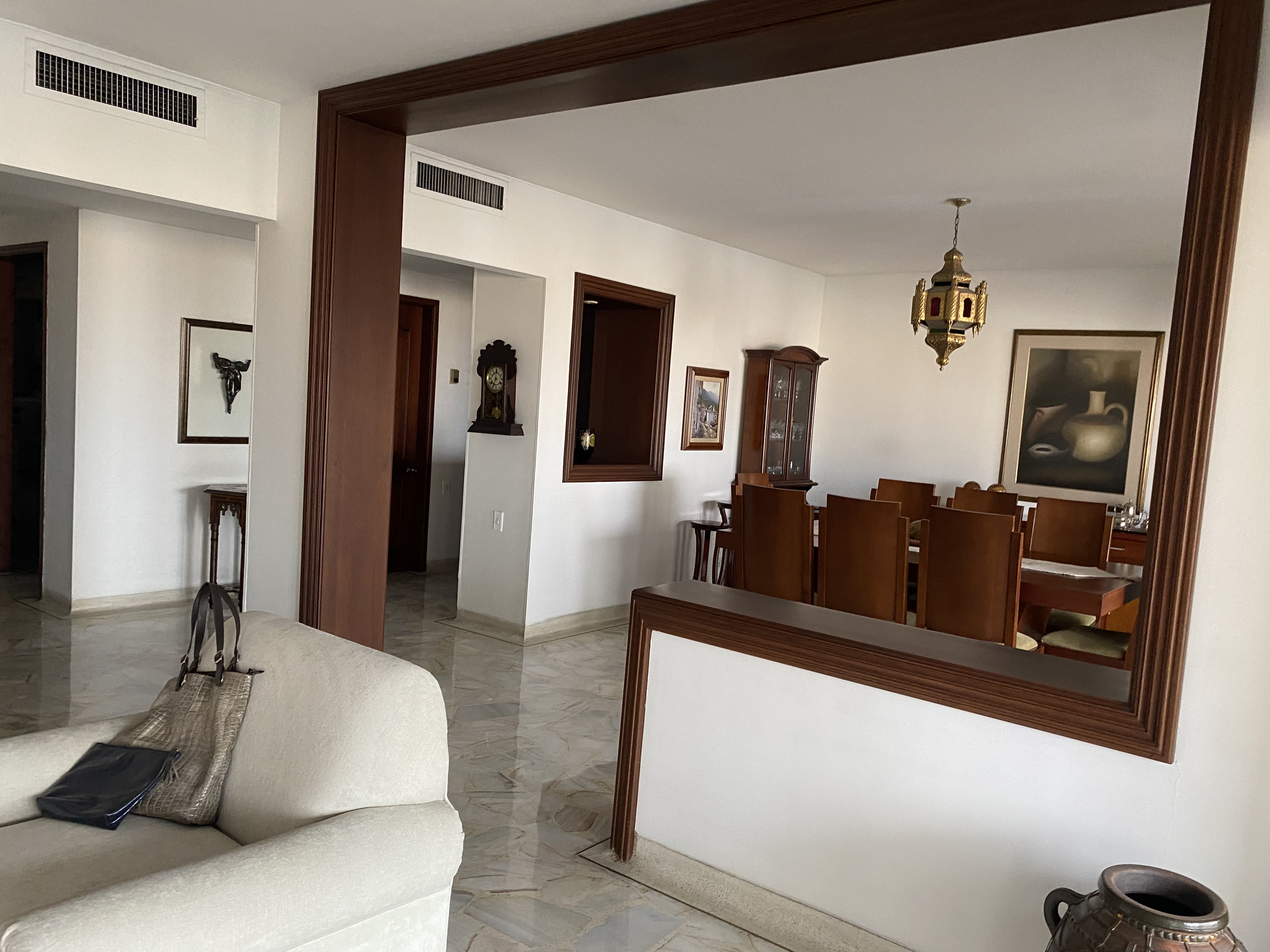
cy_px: 476
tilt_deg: -6.1
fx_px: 954
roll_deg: -3.0
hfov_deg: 67.3
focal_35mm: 26
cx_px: 635
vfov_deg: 53.1
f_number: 1.8
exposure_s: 1/60
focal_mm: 4.25
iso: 200
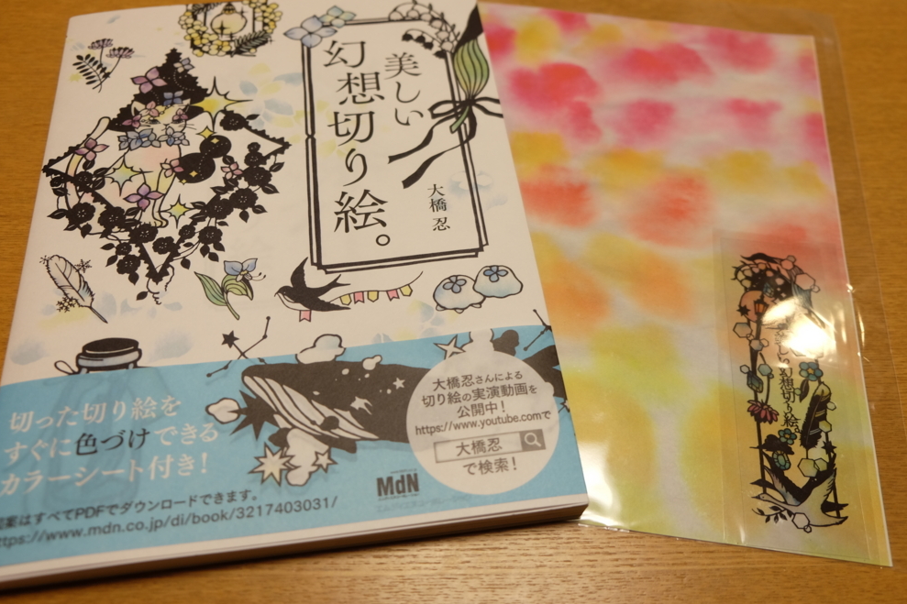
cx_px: 459
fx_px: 730
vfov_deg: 44.9
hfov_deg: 63.7
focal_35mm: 29
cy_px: 293
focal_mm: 18.8
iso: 320
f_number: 2.8
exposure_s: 1/60
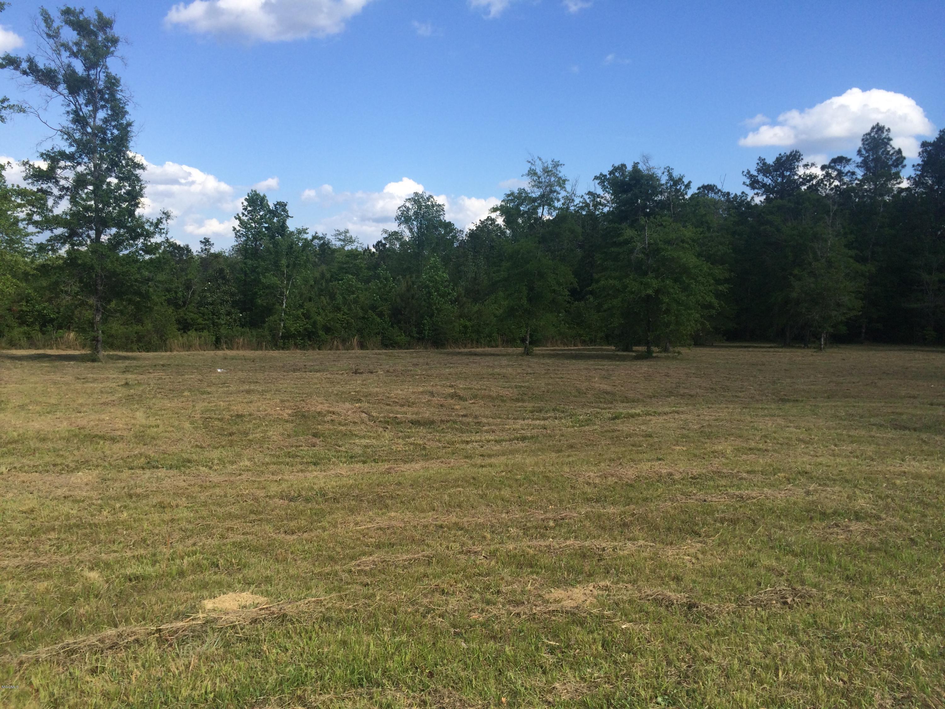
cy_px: 354
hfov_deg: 61.7
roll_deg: -1.7
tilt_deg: -4.4
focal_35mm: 29
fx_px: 792
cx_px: 472
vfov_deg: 48.2
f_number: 2.2
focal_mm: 4.15
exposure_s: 1/1953
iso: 32
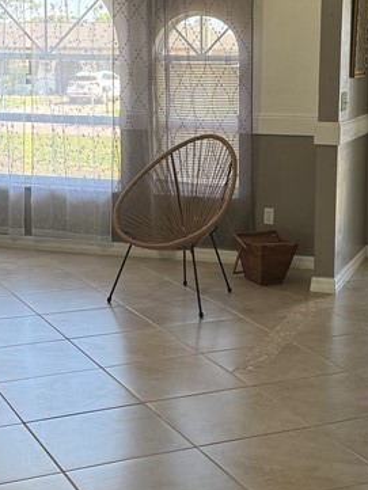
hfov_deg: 21.6
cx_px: 202
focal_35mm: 68
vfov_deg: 28.5
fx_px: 963
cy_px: 193
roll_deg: +0.1
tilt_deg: -7.3
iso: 100
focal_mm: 6.76
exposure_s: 1/149
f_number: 1.78
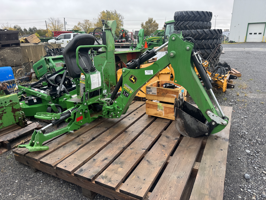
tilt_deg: -14.8
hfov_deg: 71.6
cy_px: 100
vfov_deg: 56.8
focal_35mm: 24
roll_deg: +1.6
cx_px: 133
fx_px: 184
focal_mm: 6.76
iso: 64
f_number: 1.78
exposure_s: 1/232
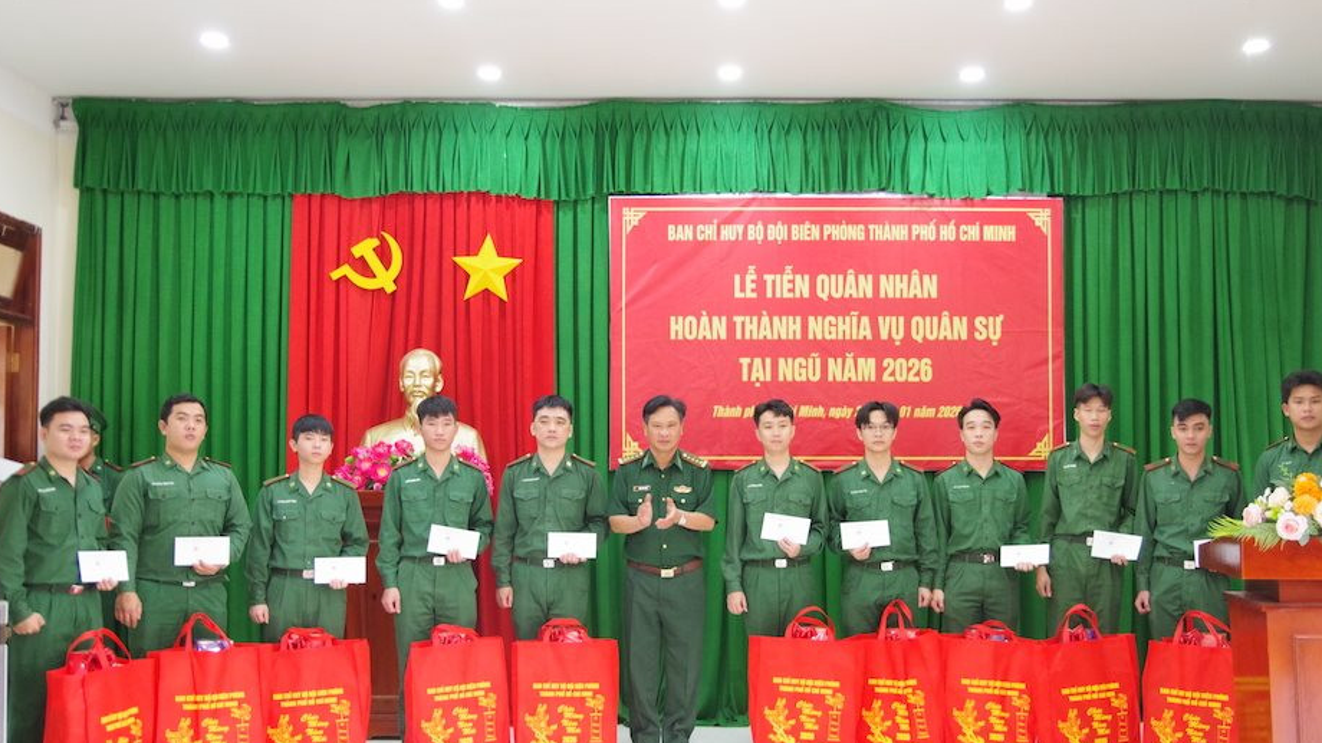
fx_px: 2208
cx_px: 703
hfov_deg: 33.3
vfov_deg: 19.1
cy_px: 438
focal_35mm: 63
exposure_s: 1/100
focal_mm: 36
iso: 3200
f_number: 5
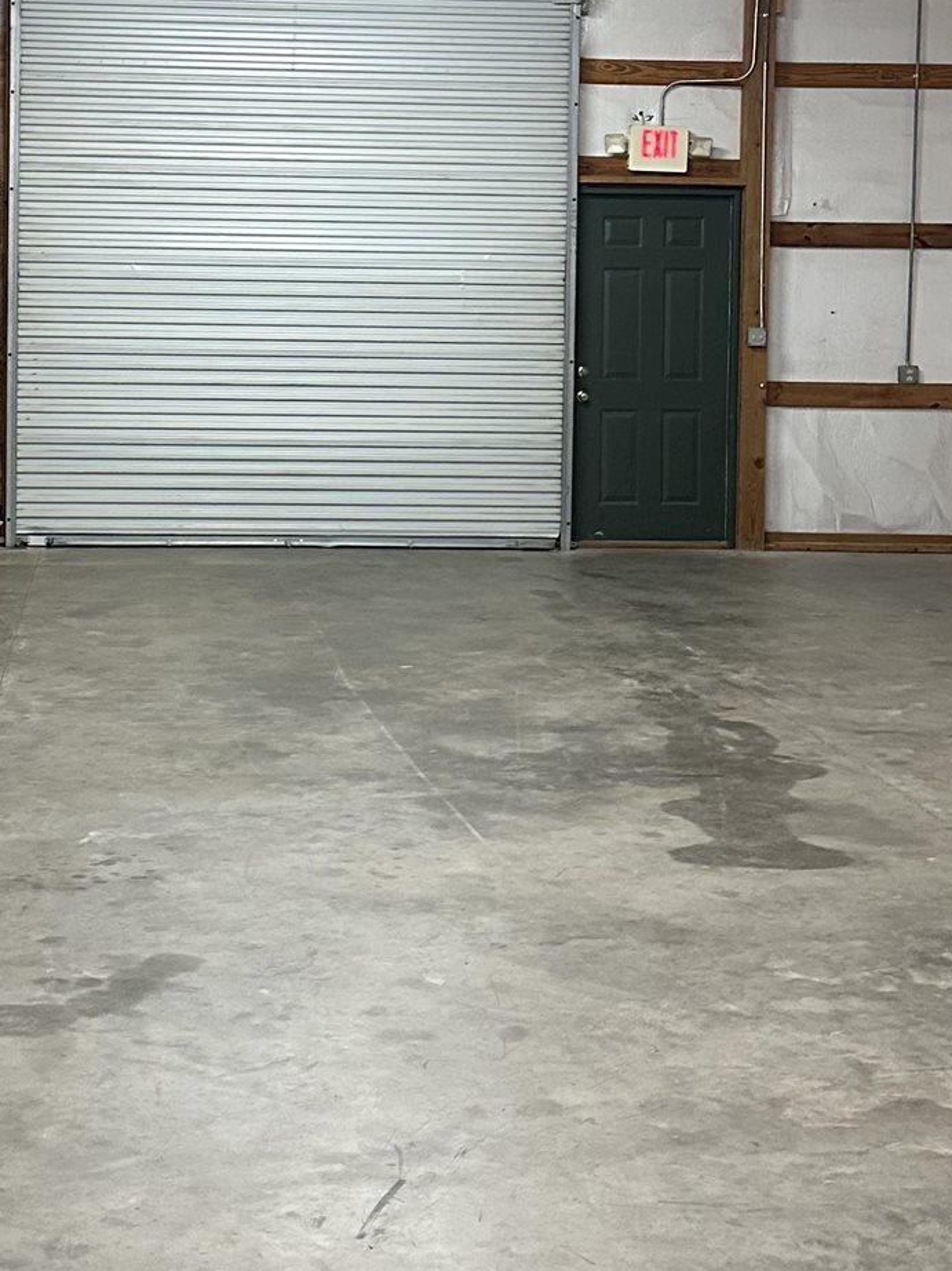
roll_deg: -1.2
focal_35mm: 60
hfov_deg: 24.3
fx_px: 2201
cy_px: 347
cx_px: 307
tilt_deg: +0.6
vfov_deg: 31.7
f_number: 1.78
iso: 500
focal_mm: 6.86
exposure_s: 1/60
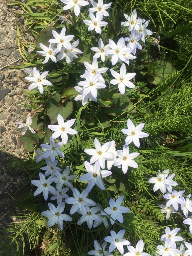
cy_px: 128
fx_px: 214
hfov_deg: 48.2
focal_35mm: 29
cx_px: 96
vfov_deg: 61.7
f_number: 2.2
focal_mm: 4.15
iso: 25
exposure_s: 1/2262
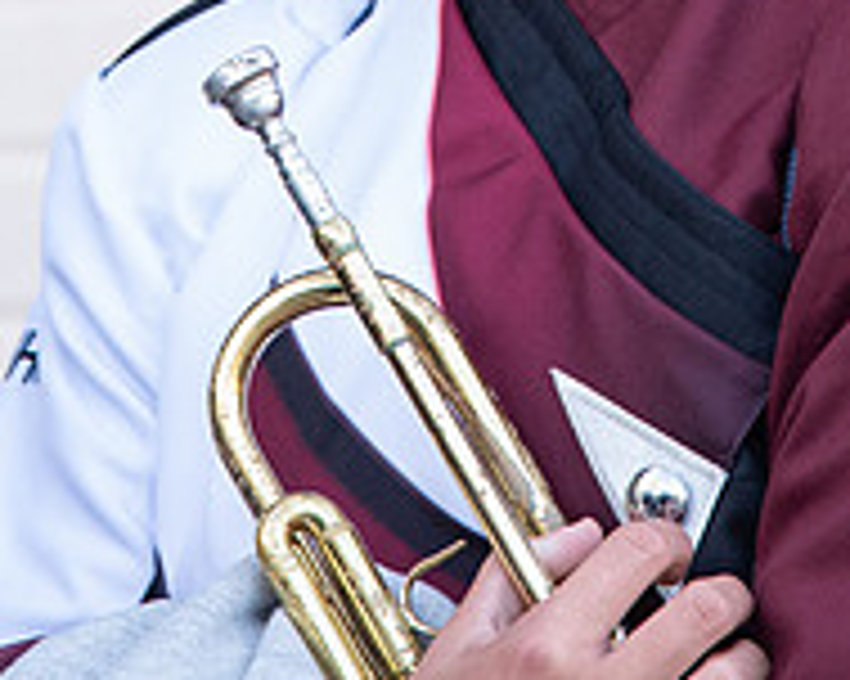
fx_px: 27256
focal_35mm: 1084
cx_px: 440
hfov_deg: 1.8
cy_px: -830
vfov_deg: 1.4
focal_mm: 210
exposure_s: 1/250
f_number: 4.5
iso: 800
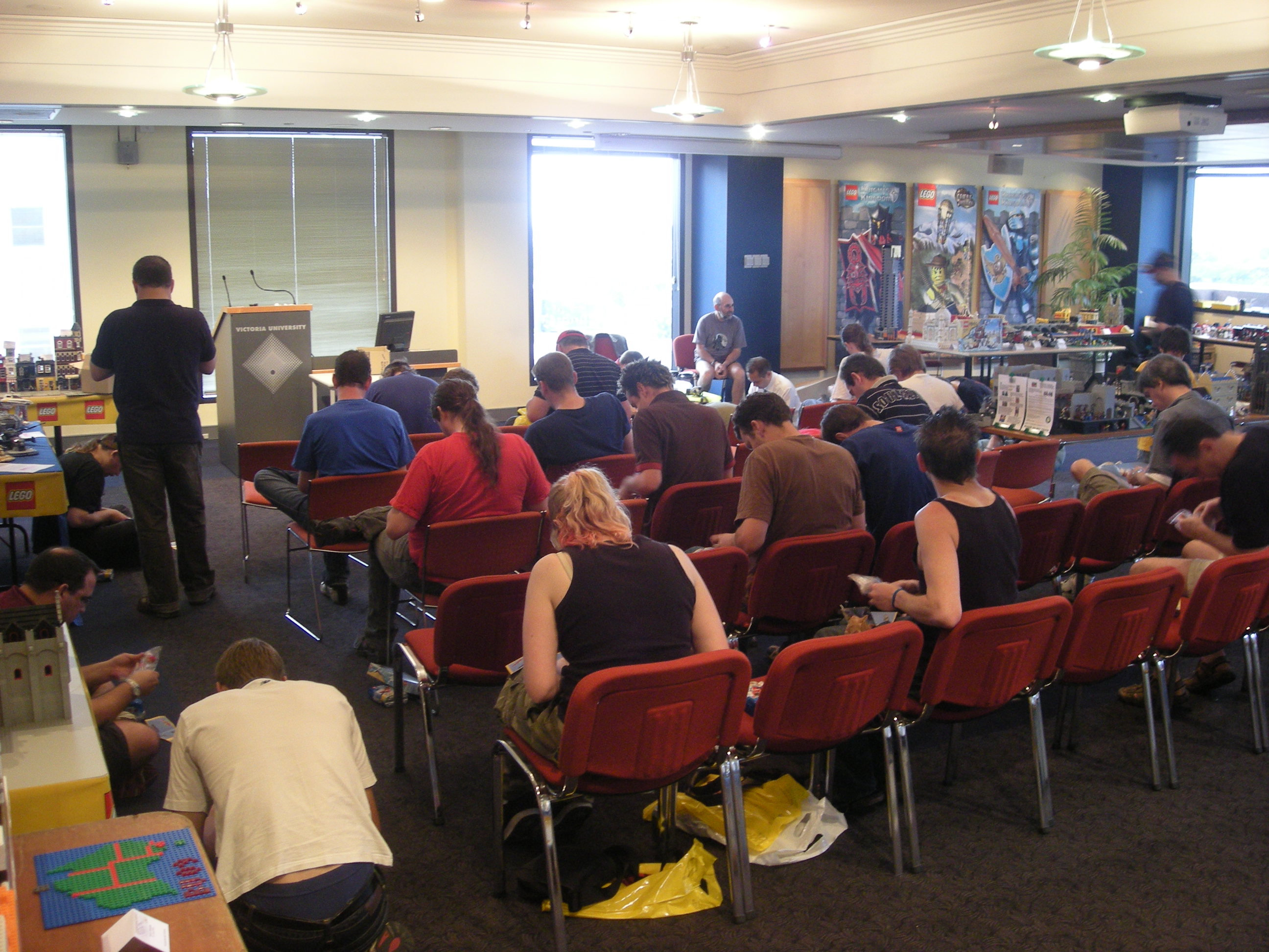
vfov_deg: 40.7
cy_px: 476
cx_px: 634
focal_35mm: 35
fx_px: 1283
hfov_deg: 52.6
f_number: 2.8
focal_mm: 5.7
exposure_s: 1/7.9
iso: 171
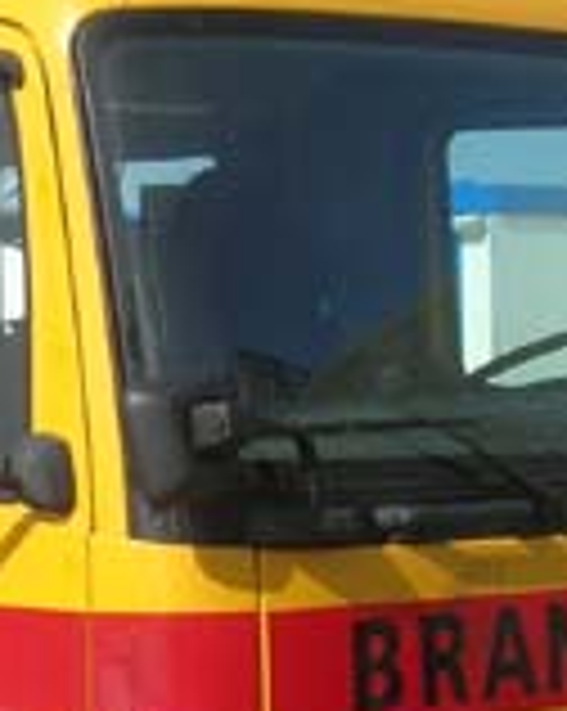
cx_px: -230
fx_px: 3552
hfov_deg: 8.9
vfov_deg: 11.3
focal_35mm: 169
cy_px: 698
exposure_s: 1/525
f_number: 4.8
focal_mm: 7.8
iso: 64
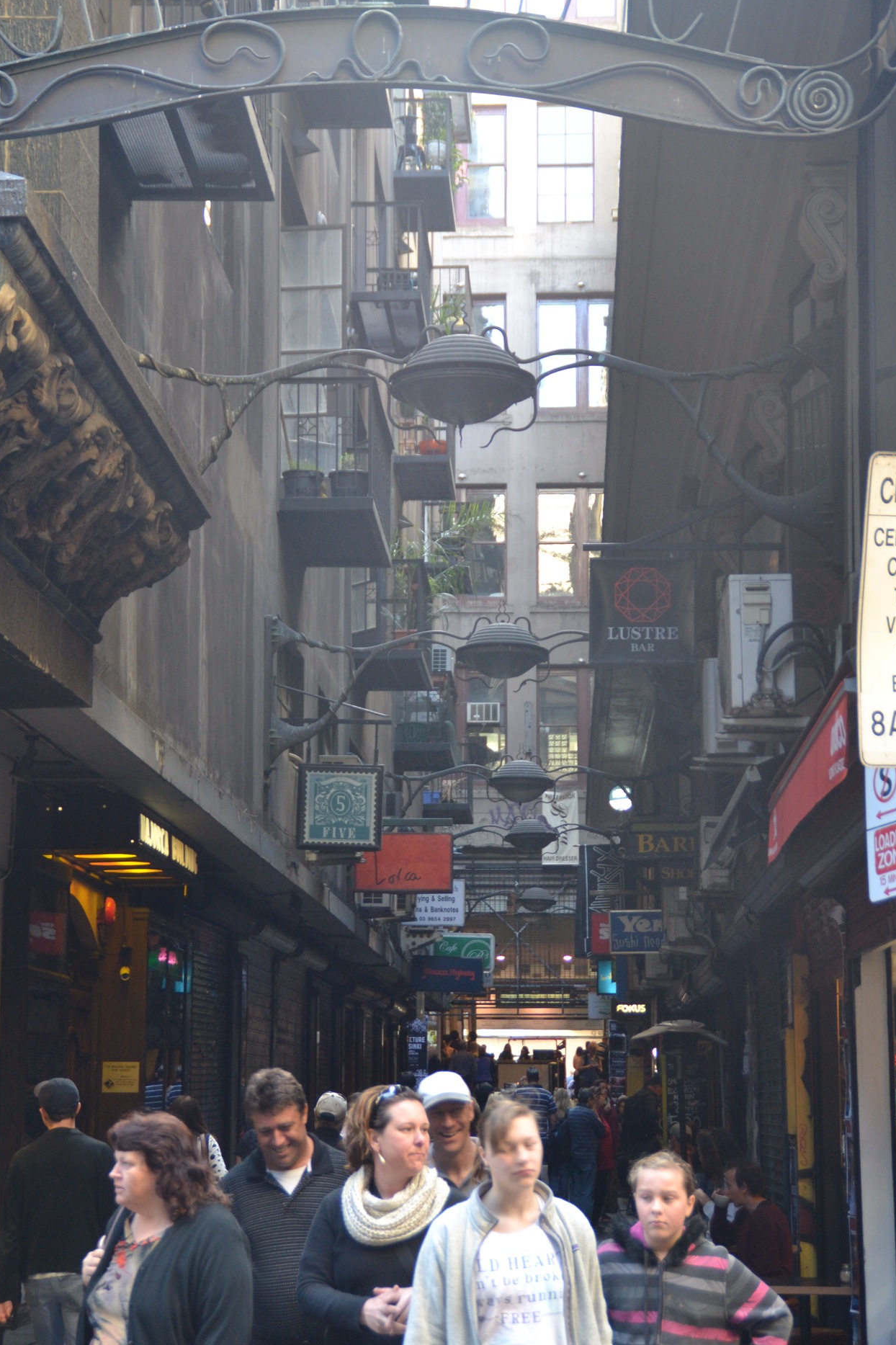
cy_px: 706
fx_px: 2950
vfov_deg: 25.7
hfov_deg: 17.3
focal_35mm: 79
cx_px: 416
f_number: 4.8
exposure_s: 1/60
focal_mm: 48
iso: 800
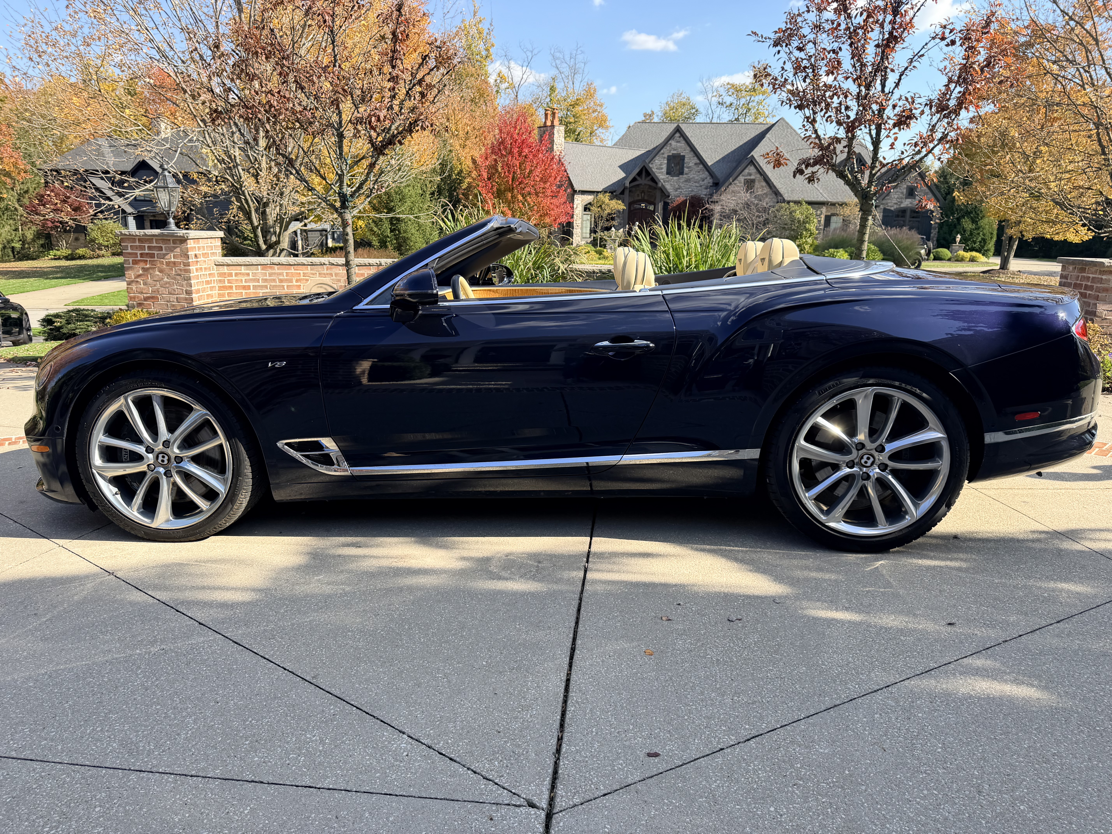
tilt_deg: -14.1
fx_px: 771
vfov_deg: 56.8
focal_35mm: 24
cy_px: 417
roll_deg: -1.1
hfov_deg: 71.6
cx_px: 556
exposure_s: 1/1493
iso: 80
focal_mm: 6.76
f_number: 1.78
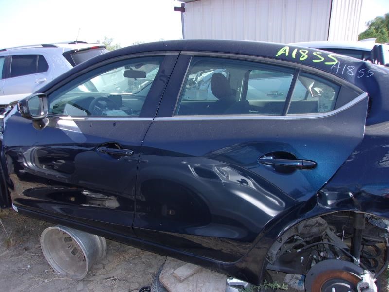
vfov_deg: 51.4
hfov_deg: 65.3
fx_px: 303
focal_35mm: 27
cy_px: 146
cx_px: 194
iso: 80
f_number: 3
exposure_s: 1/340
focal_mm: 4.9
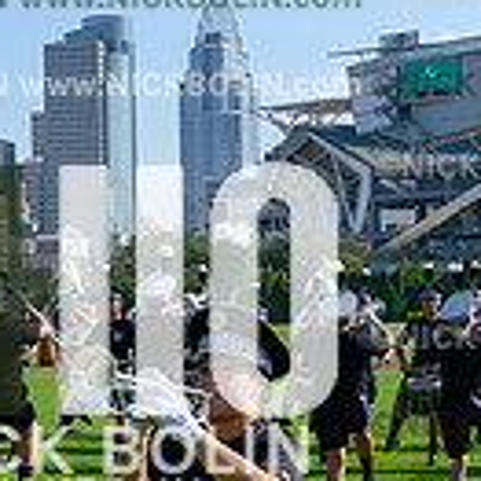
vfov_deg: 14.5
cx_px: 77
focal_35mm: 120
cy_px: 340
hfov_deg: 14.4
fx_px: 1886
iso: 80
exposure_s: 1/400
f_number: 7.1
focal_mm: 32
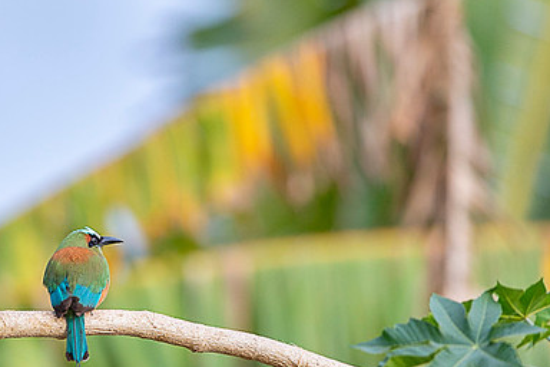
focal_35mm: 943
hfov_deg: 2.2
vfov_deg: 1.5
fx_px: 14406
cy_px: 271
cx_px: 87
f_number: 4
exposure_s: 1/1600
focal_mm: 500
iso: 1000
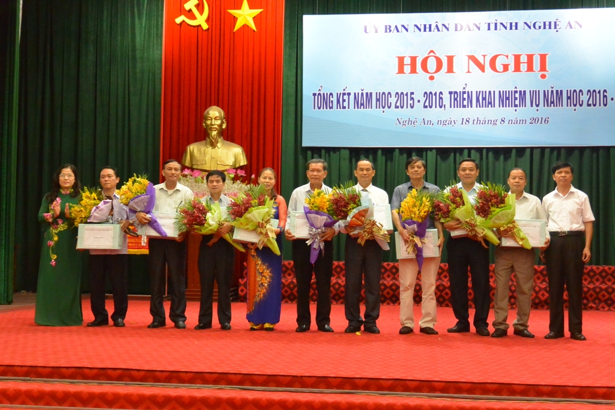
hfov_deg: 44.5
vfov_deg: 30.5
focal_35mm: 44
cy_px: 205
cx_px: 308
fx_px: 752
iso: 1400
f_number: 4.2
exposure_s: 1/30
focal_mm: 16.3
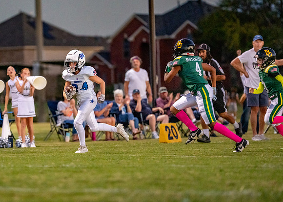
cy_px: 88
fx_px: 2261
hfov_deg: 7.2
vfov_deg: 5.1
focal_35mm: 281
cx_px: 85
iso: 4000
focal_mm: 200
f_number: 2.8
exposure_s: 1/1250
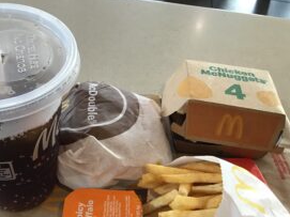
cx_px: 110
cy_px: 143
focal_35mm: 42
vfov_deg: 34.0
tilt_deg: -51.0
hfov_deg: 44.5
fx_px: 352
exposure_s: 1/30
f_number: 2.4
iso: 50
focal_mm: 3.3
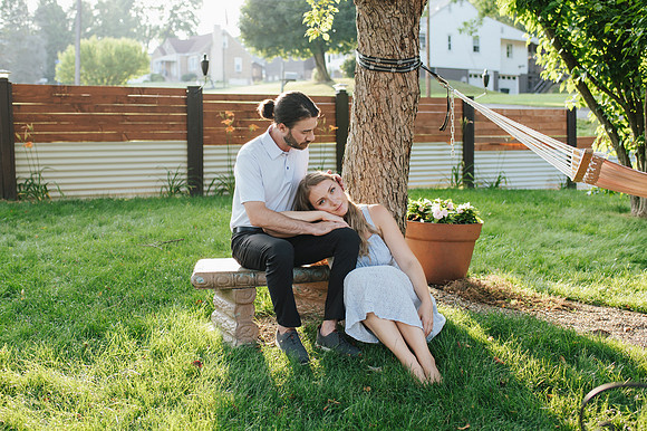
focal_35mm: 45
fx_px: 811
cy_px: 200
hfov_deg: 43.5
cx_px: 293
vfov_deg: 29.7
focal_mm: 35
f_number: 2.8
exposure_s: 1/250
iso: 250
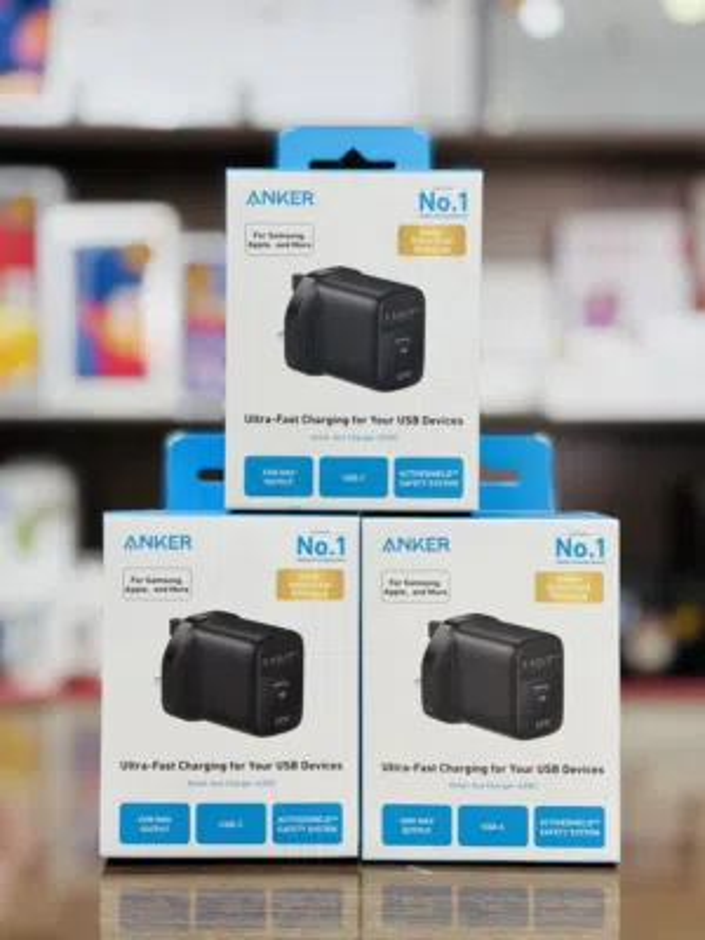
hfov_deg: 28.0
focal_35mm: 52
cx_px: 352
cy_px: 470
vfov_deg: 36.8
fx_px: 1412
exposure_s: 1/100
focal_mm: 5.96
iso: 50
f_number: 1.6
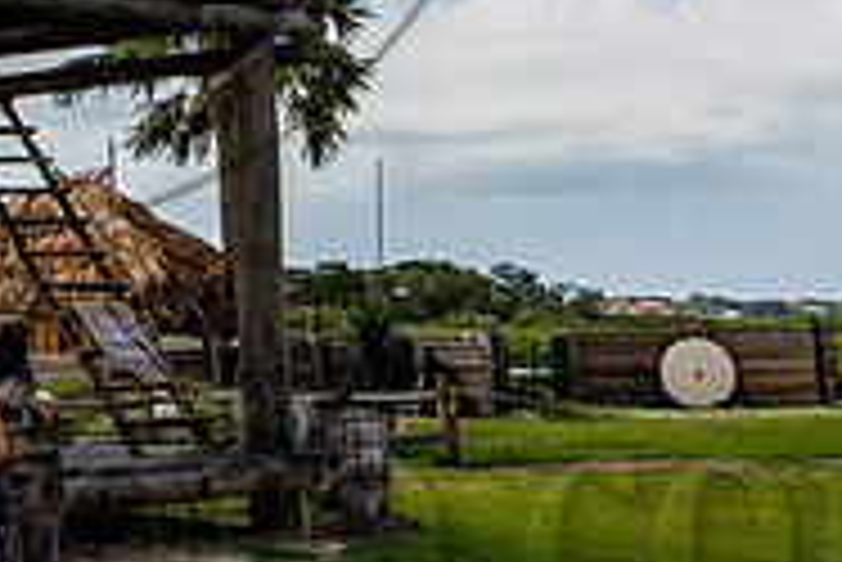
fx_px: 2294
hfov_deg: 19.4
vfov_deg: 13.7
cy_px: -59
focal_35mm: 98
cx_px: -207
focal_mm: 28
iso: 160
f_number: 8
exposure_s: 1/1000
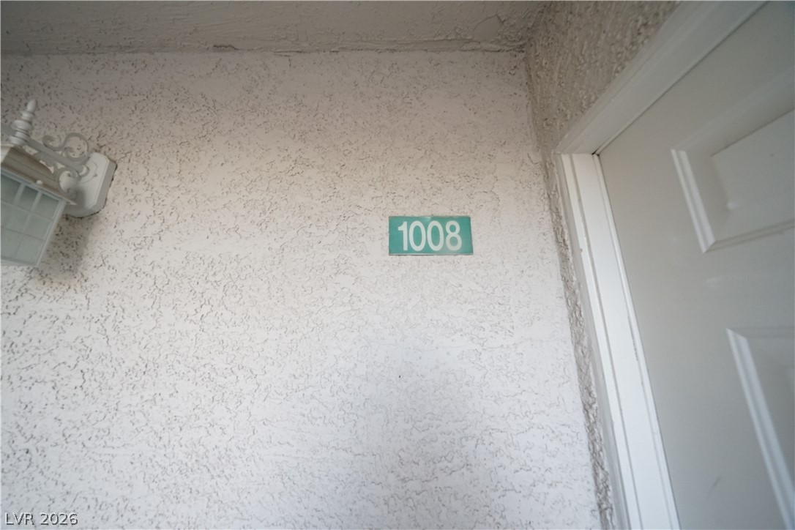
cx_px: 398
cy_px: 265
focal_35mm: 12
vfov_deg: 90.0
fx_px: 265
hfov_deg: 112.6
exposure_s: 1/125
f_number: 8
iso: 3200
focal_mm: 12
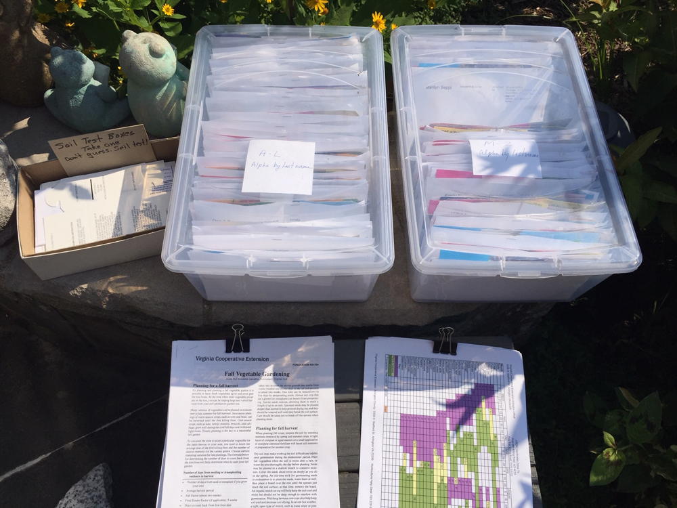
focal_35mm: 29
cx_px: 338
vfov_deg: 48.2
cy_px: 254
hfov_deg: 61.7
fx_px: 567
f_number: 2.2
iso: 32
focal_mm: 4.15
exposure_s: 1/3968
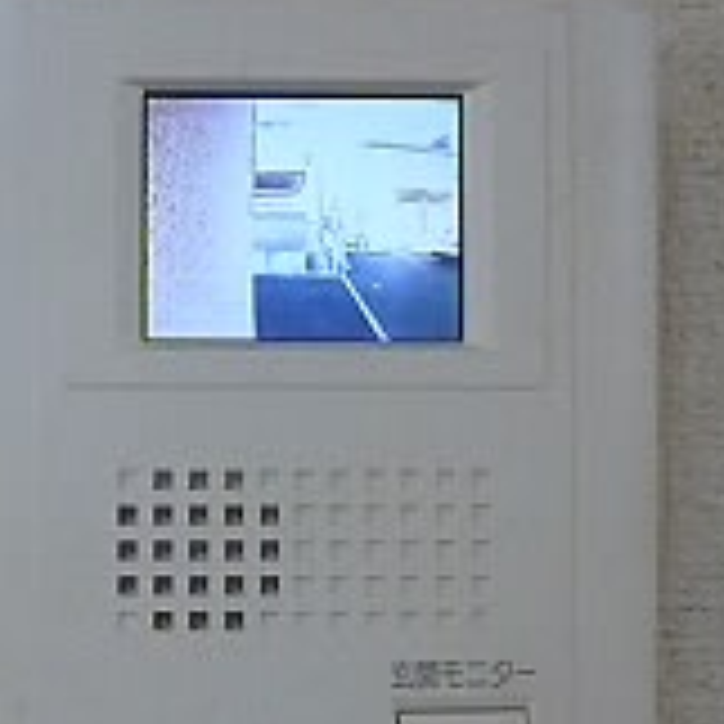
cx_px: 243
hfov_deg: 28.9
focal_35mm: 59
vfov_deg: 28.7
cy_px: 524
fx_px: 1396
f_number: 3.1
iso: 1600
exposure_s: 1/320
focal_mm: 4.5
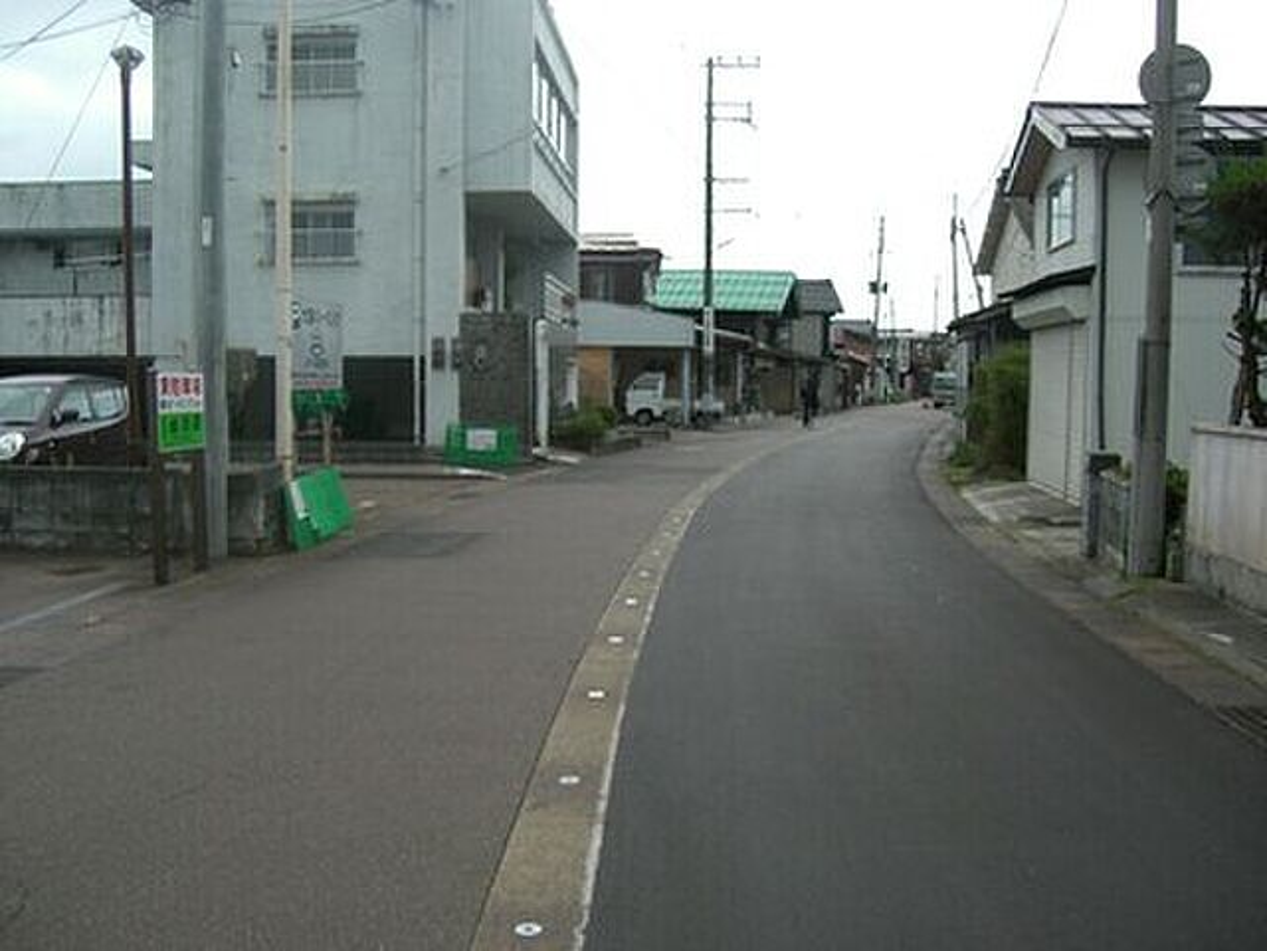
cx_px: 634
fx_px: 1391
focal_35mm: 38
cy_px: 476
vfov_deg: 37.7
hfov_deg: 49.0
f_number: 2.7
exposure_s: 1/160
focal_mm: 6.2
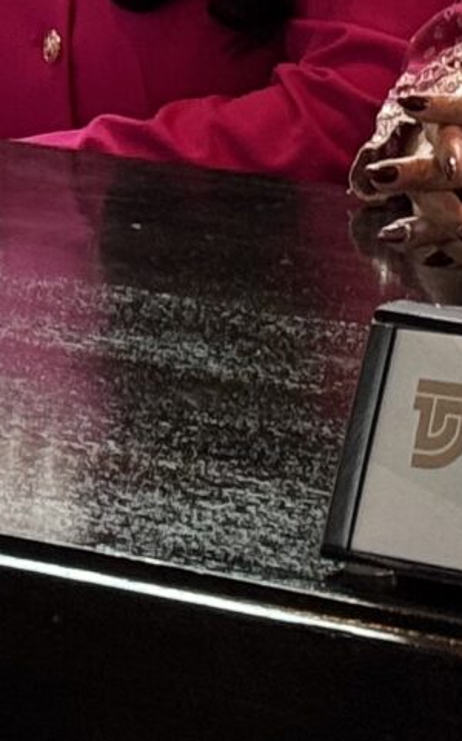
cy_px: -579
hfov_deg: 4.8
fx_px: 5468
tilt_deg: -4.1
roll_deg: +0.3
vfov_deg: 7.5
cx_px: -209
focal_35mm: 271
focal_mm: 6.76
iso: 100
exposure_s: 1/60
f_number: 1.78
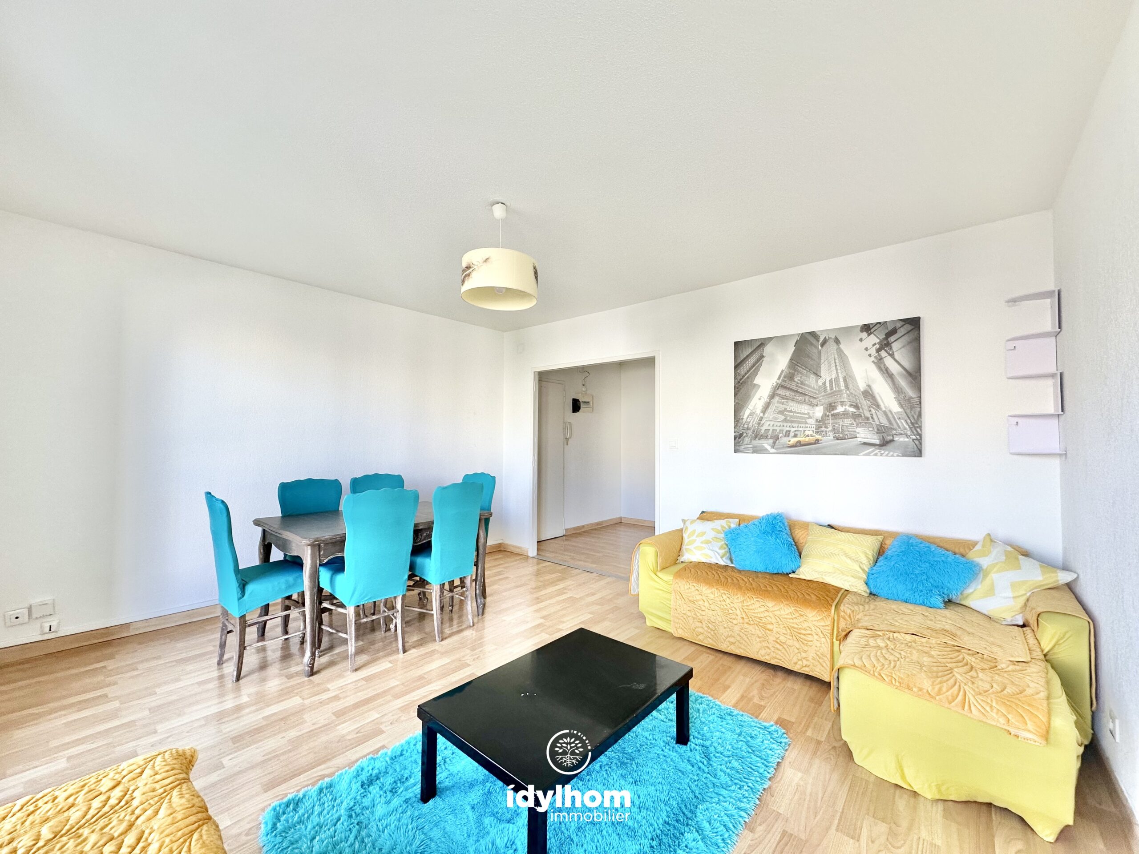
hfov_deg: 102.1
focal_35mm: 14
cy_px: 427
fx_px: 461
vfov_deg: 85.7
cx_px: 570
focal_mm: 2.22
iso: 80
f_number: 2.2
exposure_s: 1/99
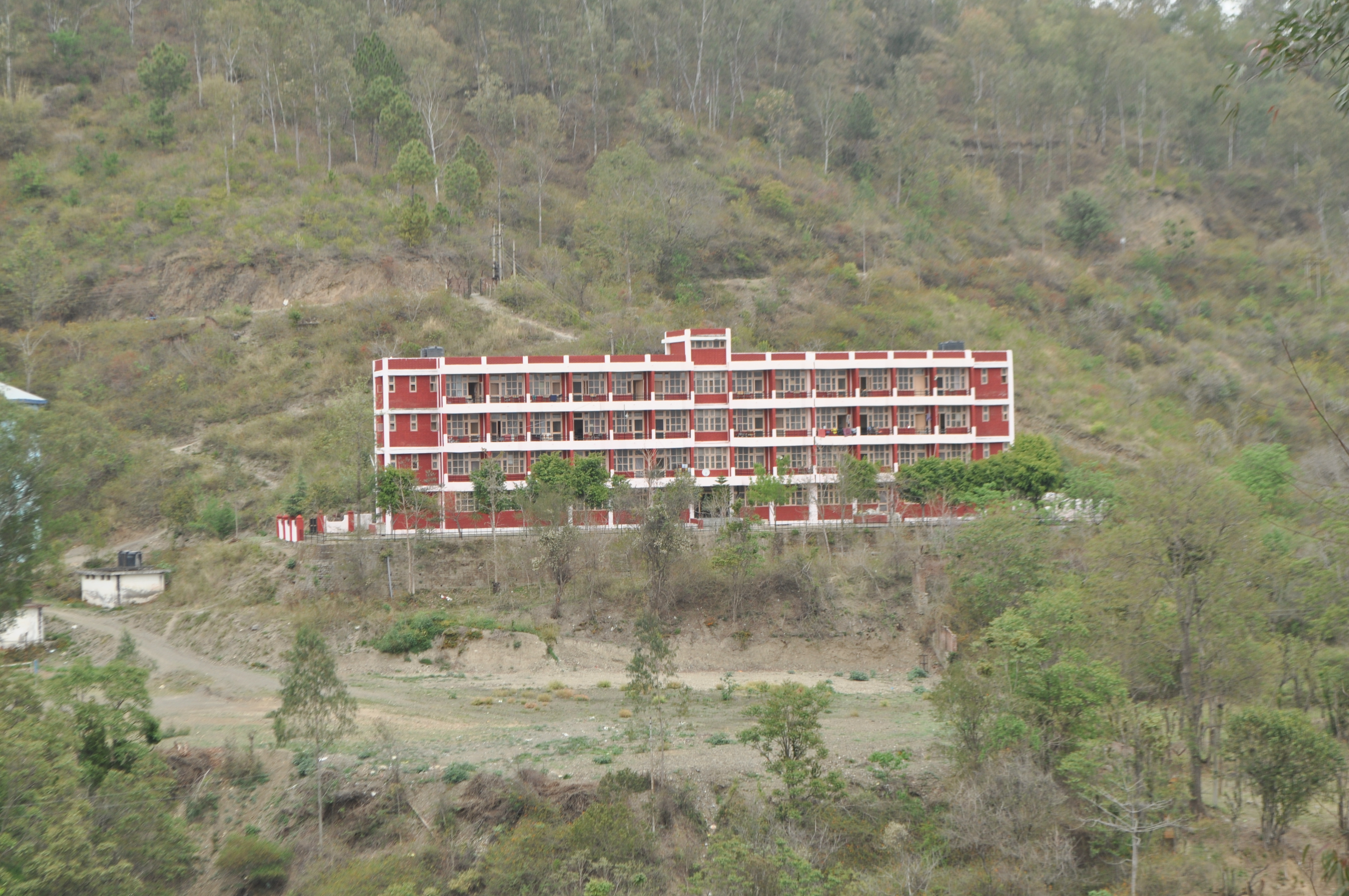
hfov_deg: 24.6
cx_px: 674
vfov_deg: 16.5
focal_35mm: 82
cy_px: 448
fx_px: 3088
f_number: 8
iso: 200
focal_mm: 55
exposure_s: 1/125
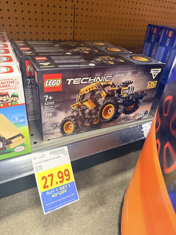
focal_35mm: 24
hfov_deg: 56.8
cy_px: 118
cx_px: 88
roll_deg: -7.4
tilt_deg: -32.9
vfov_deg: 71.6
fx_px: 163
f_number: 1.78
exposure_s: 1/42
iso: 400
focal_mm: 6.76
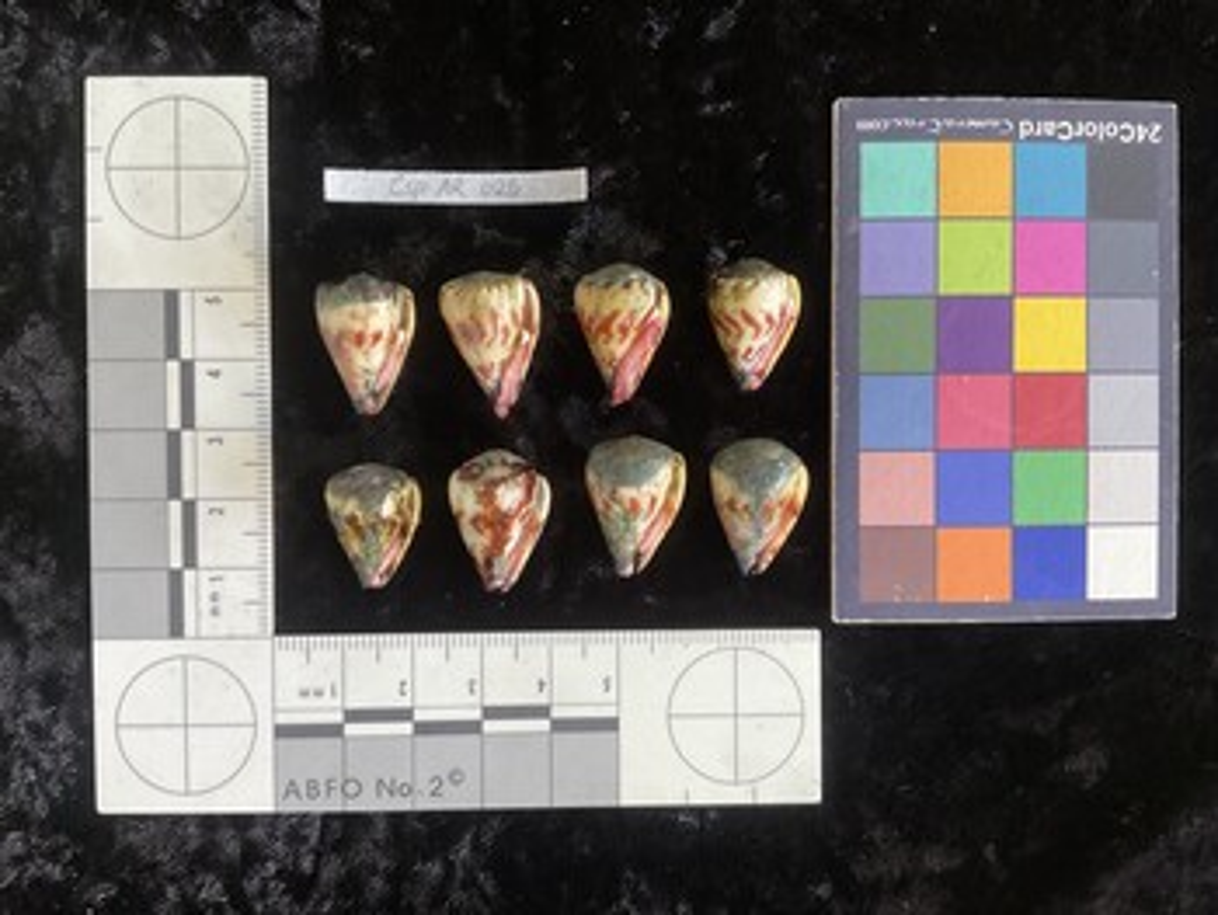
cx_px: 609
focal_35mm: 29
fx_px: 1021
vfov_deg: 48.3
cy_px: 458
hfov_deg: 61.6
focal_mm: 3
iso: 125
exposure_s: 1/60
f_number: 1.8
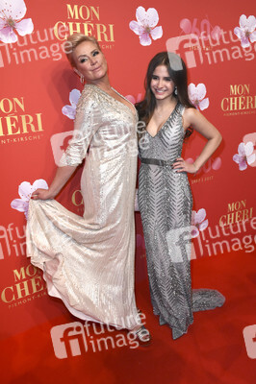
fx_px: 321
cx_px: 128
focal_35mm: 30
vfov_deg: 62.0
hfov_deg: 43.5
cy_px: 192
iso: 1600
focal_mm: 20
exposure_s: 1/160
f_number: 6.3
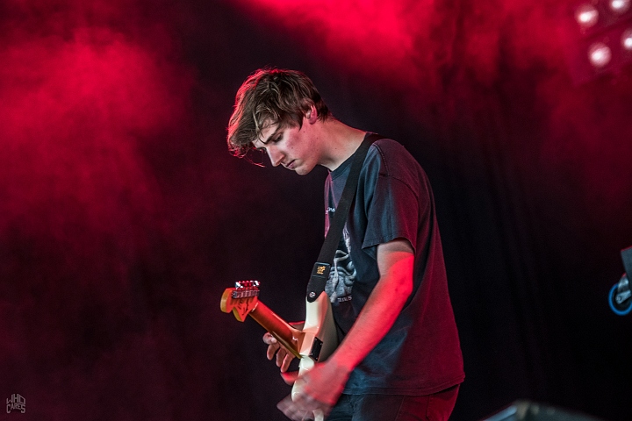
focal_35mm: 168
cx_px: 316
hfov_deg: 12.2
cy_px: 210
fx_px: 2949
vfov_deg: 8.2
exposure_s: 1/100
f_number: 2.8
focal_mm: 112
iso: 800
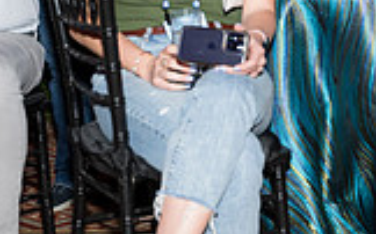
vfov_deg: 10.4
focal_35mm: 125
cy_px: -3
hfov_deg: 16.5
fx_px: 1280
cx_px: 339
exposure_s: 1/100
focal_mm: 33
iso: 800
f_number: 4
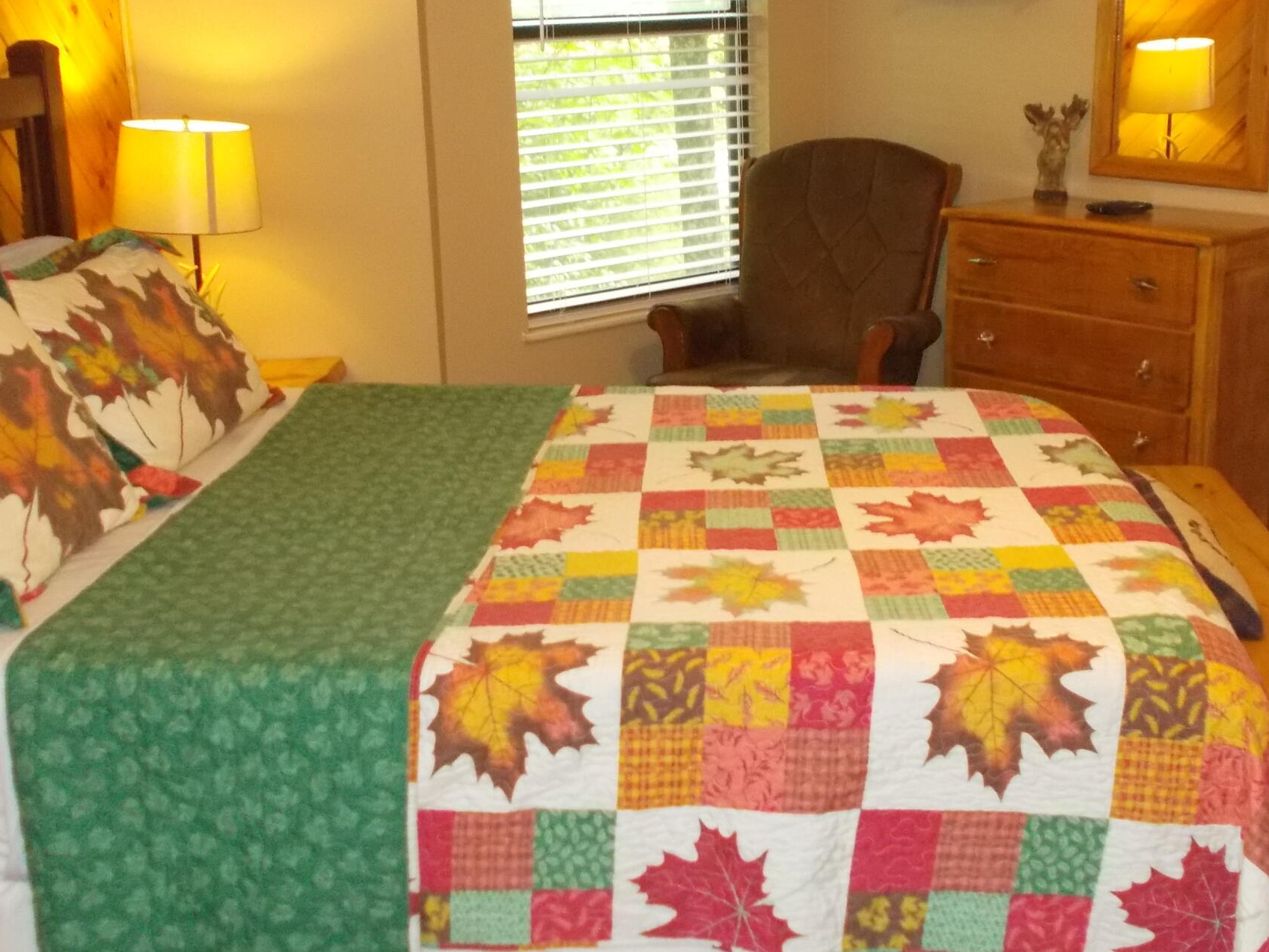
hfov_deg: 41.2
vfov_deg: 31.5
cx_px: 682
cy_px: 415
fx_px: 1686
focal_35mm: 46
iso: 400
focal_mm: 4.6
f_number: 3.2
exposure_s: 1/25
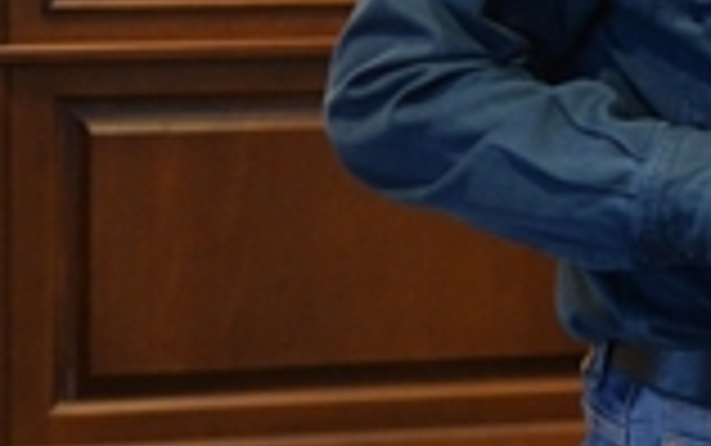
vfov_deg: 7.5
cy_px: -356
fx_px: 3277
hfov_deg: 11.7
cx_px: 1138
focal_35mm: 169
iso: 1250
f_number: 4
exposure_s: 1/30
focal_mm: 35
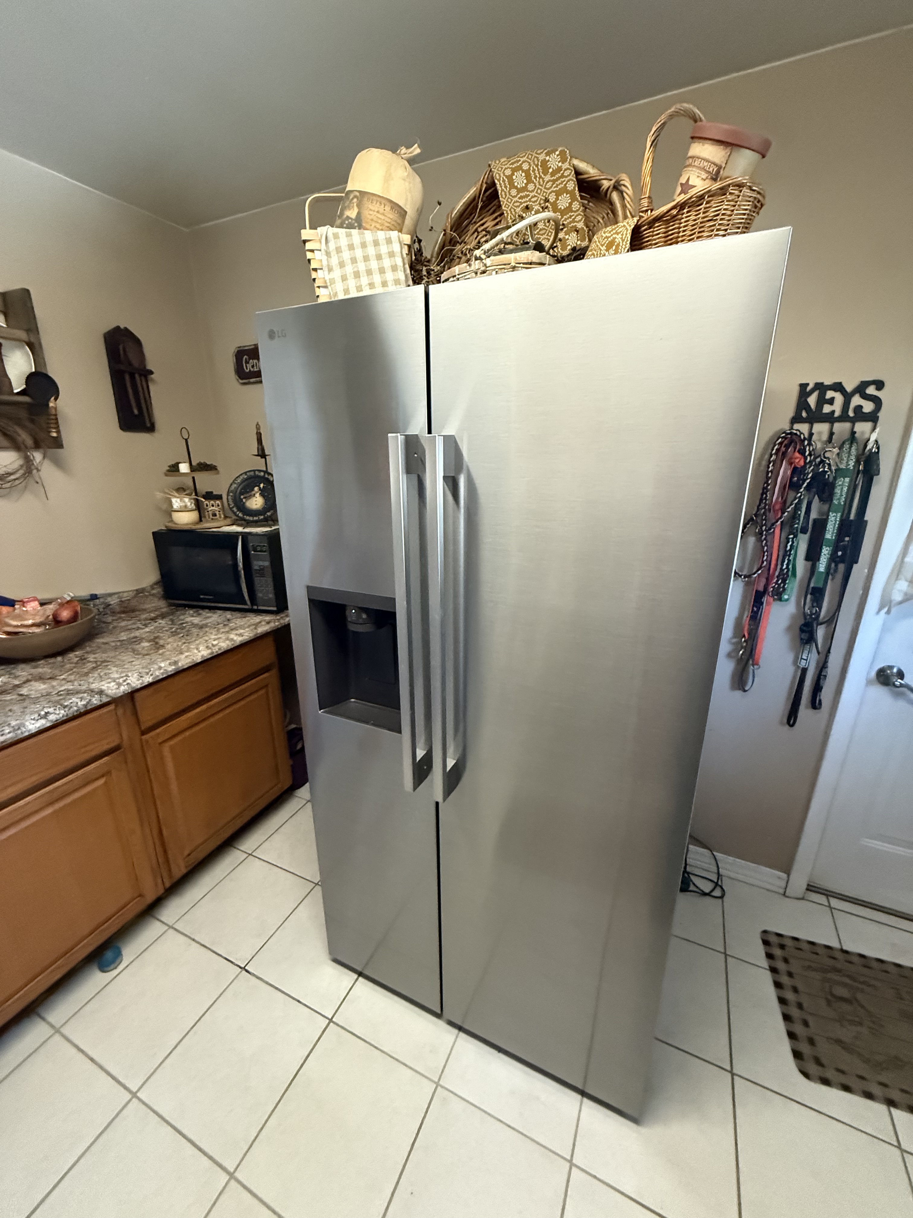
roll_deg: -0.6
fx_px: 492
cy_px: 609
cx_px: 456
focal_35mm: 14
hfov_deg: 85.7
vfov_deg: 102.1
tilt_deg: -17.9
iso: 800
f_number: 2.2
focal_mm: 2.22
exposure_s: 1/60
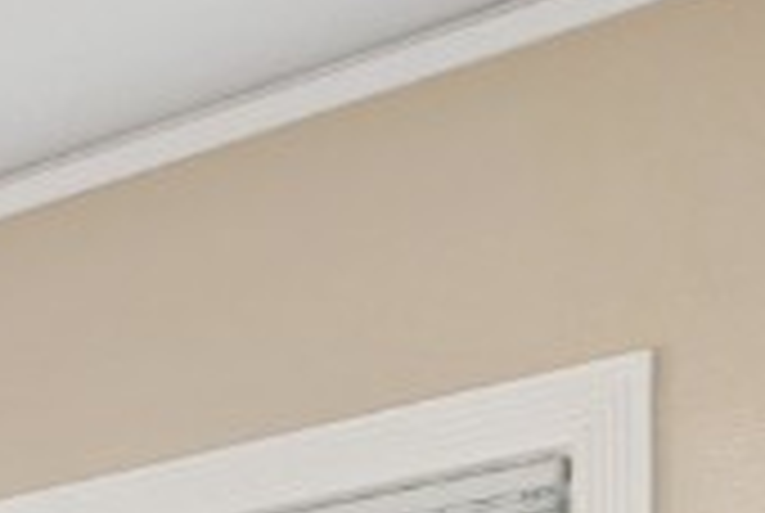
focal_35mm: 115
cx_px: -850
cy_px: 1274
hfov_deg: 14.3
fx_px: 2448
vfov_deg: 10.2
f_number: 10
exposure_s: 1/40
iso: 400
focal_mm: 17
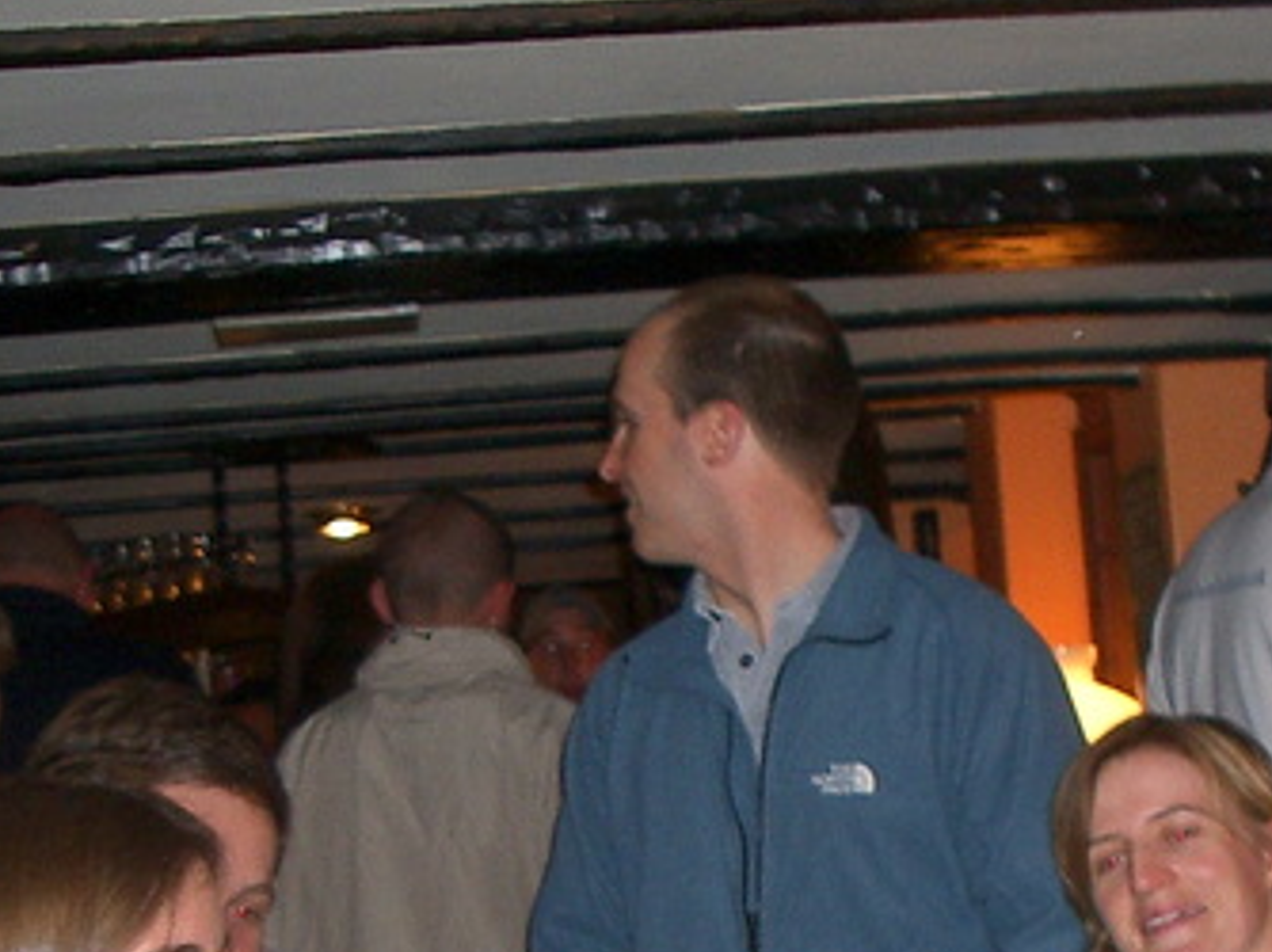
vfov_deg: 17.2
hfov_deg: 23.6
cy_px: 1013
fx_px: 3048
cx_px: 666
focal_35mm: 83
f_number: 2.6
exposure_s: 1/40
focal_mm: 5.8
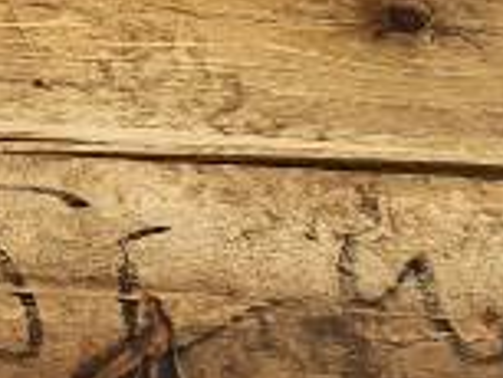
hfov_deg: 10.7
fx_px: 2530
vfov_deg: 7.3
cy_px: -868
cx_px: -355
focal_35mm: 174
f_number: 2.4
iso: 100
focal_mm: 4.32
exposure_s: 1/100
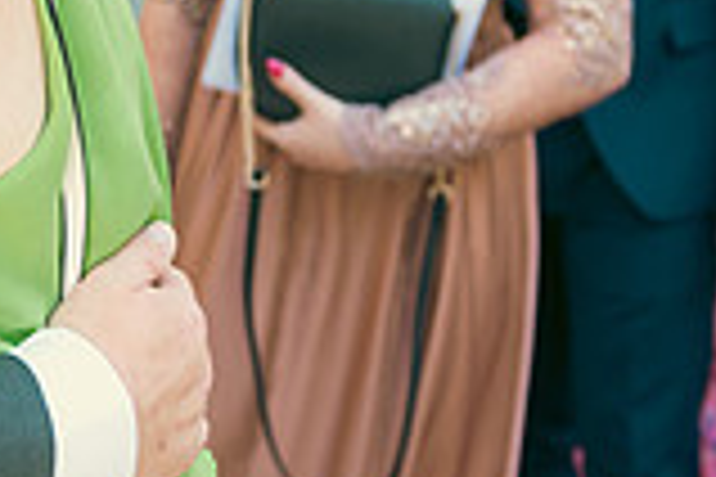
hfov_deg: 13.3
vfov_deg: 9.2
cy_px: -133
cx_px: -351
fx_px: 2904
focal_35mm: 146
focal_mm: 40
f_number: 3.5
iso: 160
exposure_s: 1/250
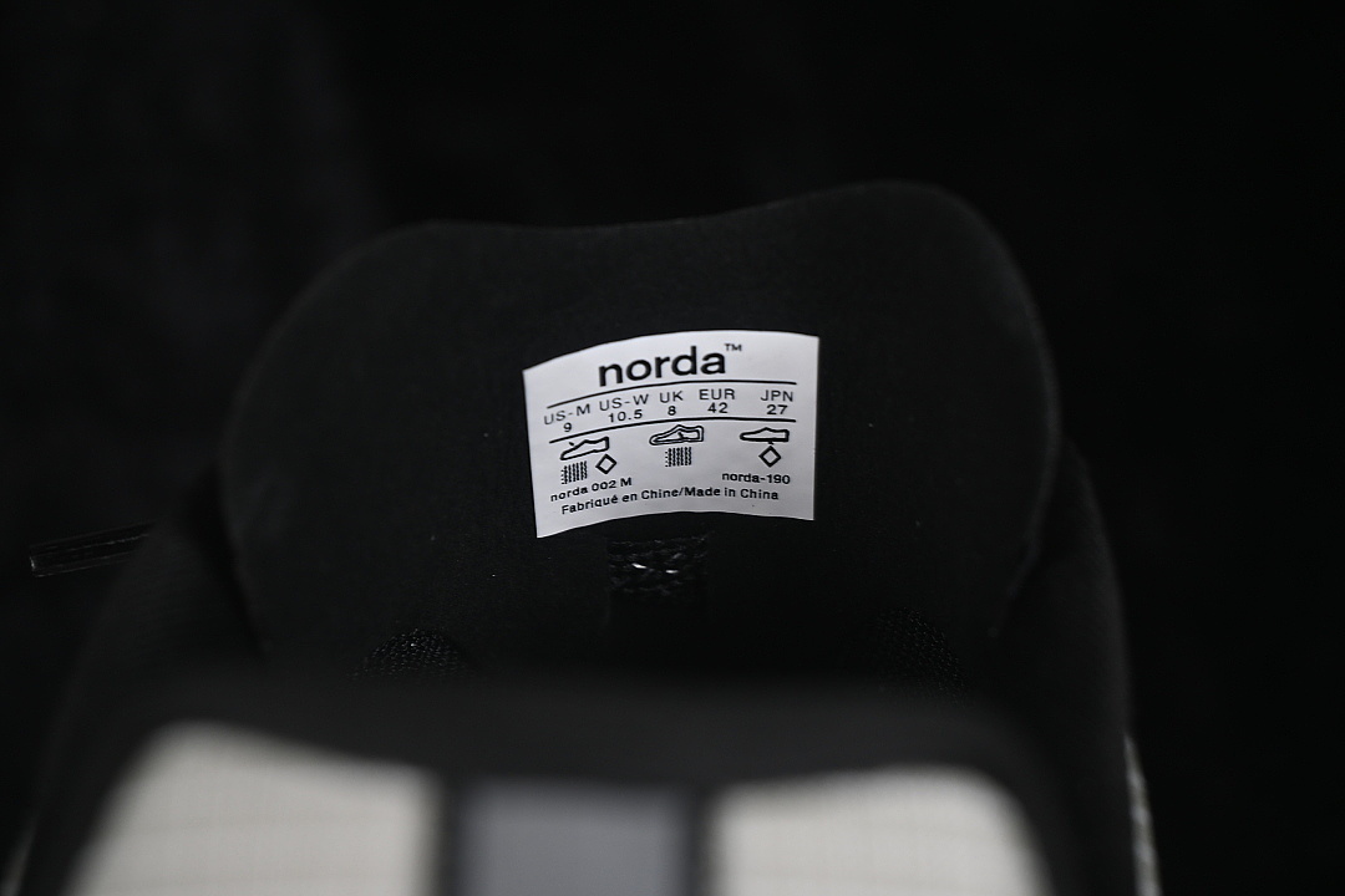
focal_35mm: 75
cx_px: 672
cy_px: 448
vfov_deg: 18.2
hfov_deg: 27.0
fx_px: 2802
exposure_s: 1/80
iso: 160
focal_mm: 50
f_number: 7.1
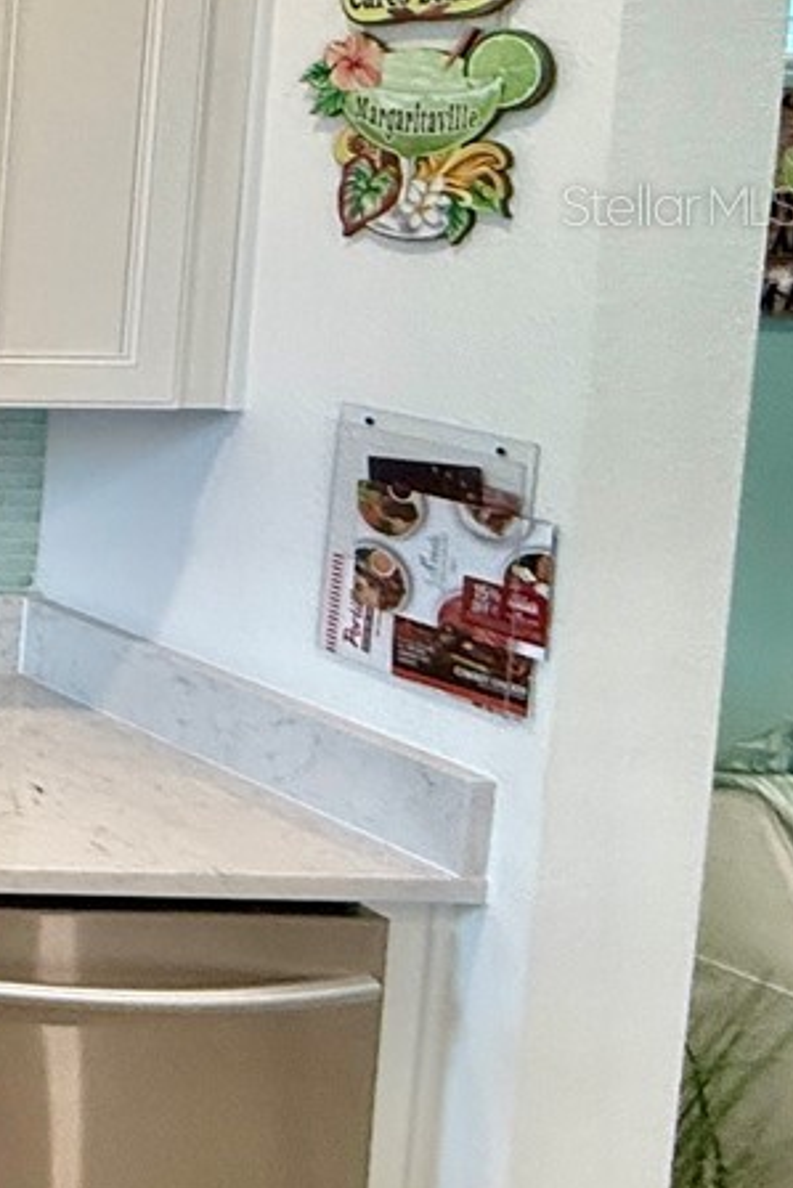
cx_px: -1310
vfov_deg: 36.6
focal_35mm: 52
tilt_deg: -4.5
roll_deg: -0.1
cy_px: 204
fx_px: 1717
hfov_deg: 13.4
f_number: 2.2
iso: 200
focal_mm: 2.22
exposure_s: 1/120
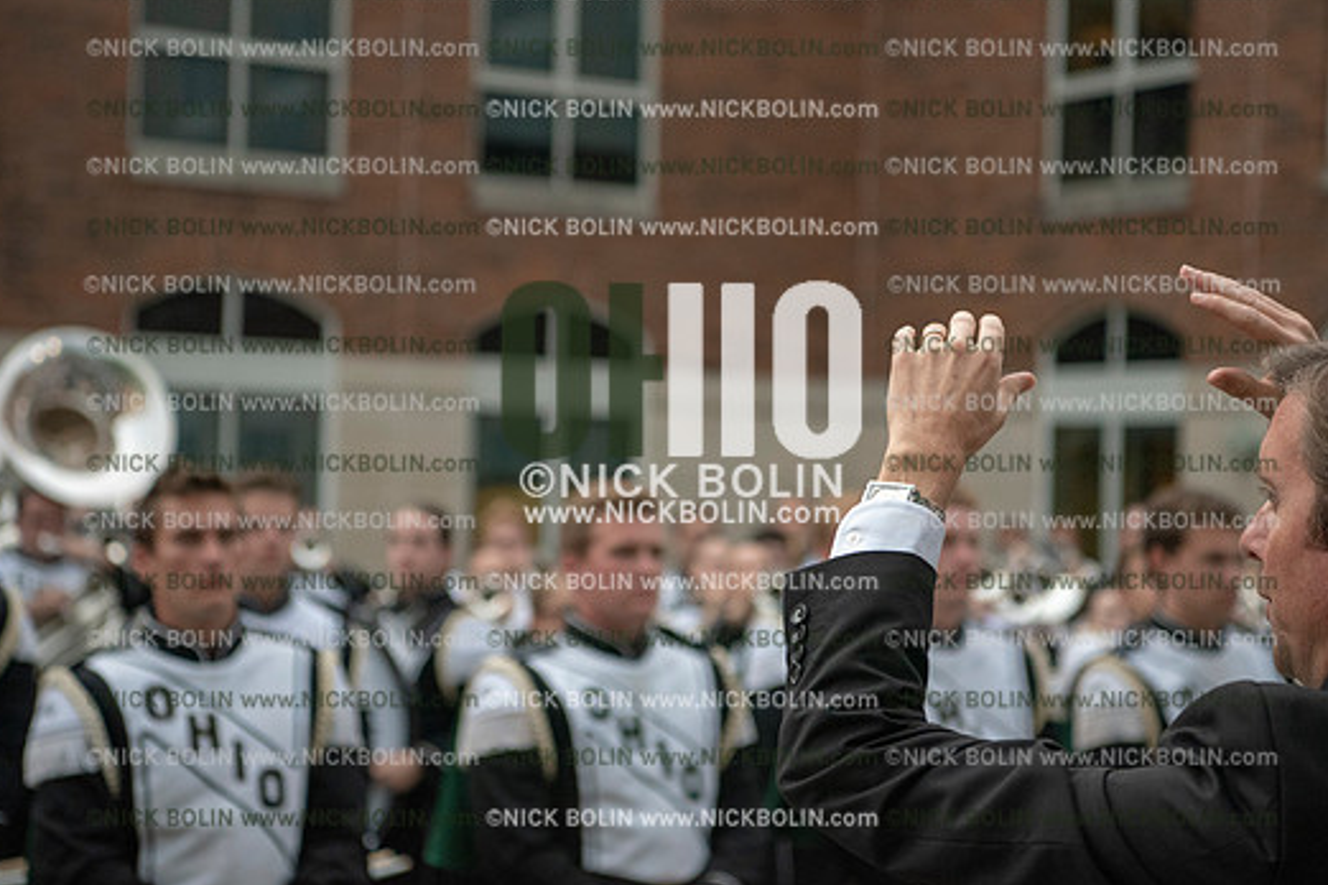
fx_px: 2876
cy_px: 404
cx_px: 681
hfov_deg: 26.0
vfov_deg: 17.5
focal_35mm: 78
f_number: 3.5
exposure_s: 1/1600
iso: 3200
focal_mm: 70
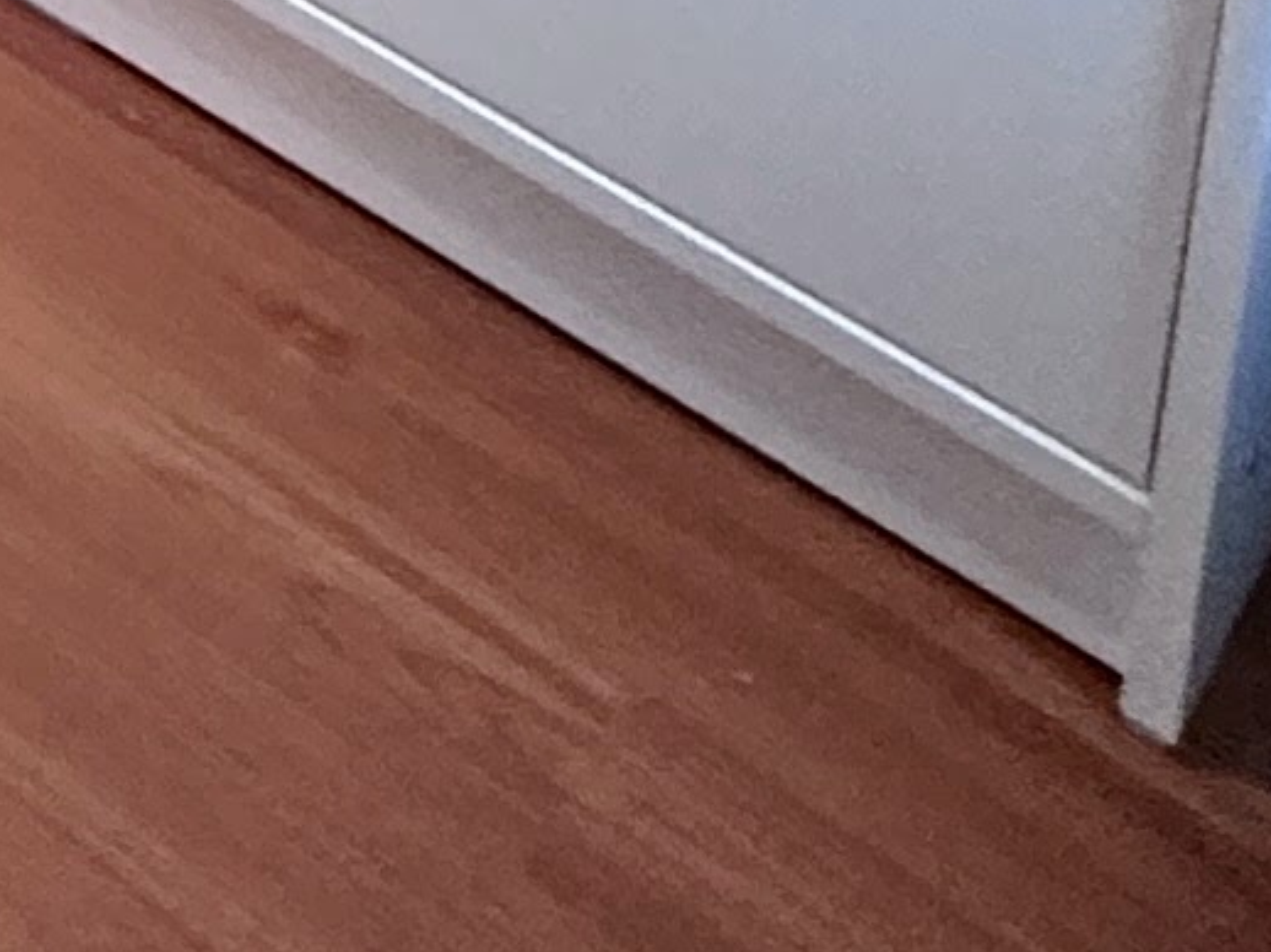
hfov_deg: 13.2
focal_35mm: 109
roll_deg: +2.6
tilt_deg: -12.4
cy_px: -2414
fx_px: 4000
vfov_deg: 9.0
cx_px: -1818
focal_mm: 2.22
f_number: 2.2
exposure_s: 1/50
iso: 200
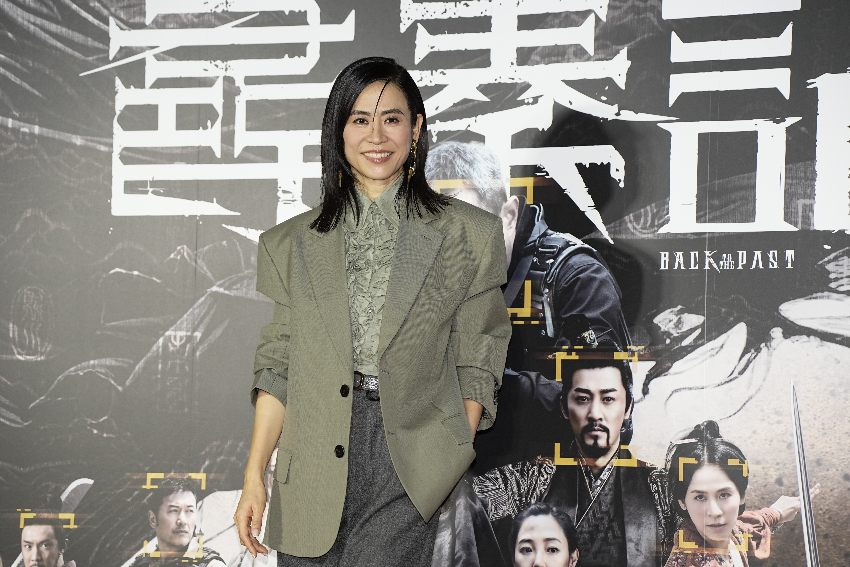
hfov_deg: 17.2
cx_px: 440
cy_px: 297
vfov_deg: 11.5
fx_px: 2810
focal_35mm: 119
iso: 1000
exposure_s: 1/200
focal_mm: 110
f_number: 4
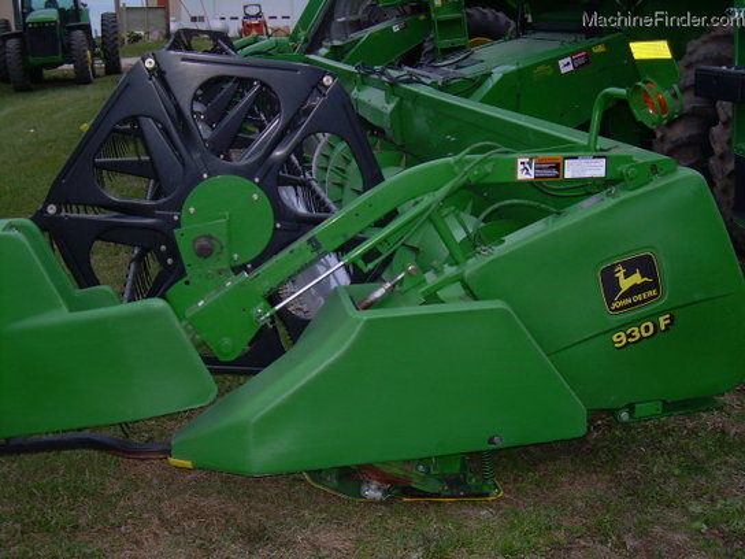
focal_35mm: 44
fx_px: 947
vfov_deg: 32.9
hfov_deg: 42.9
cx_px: 372
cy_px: 280
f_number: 2.9
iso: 77
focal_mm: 7.2
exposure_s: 1/60
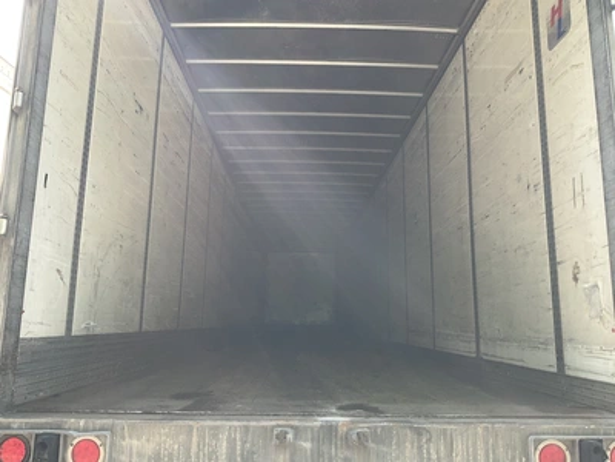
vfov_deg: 48.2
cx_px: 308
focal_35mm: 29
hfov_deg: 61.7
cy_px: 231
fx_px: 515
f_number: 1.8
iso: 20
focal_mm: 3
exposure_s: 1/122
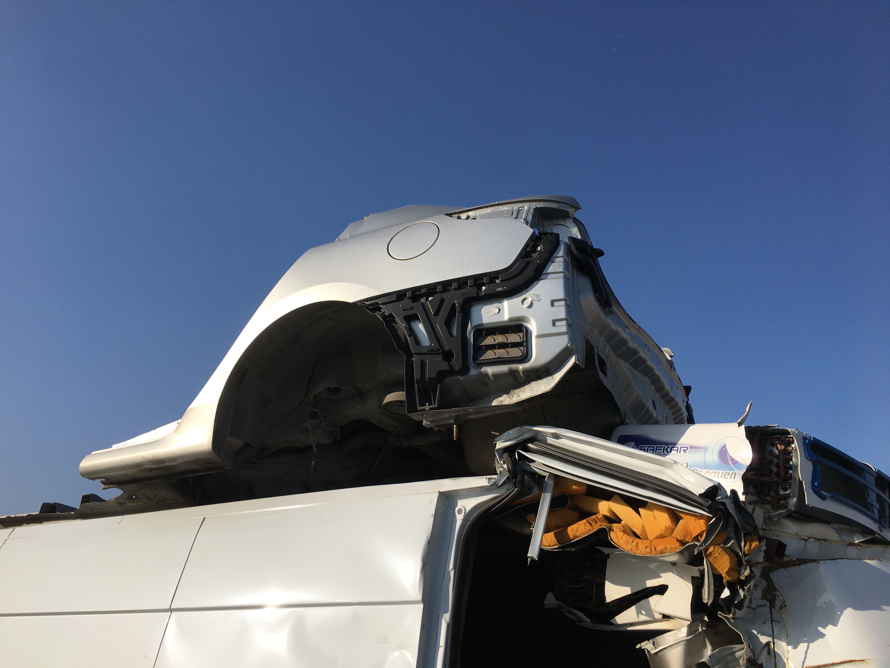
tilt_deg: +25.2
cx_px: 445
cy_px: 334
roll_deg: -4.6
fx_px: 746
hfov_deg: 61.7
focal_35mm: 29
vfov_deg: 48.2
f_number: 2.2
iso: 25
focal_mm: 4.15
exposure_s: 1/2747
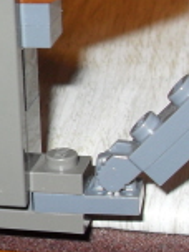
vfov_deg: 13.4
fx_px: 1070
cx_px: -3
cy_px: 88
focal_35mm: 147
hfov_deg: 10.0
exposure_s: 1/45
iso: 100
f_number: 2.8
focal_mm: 6.3
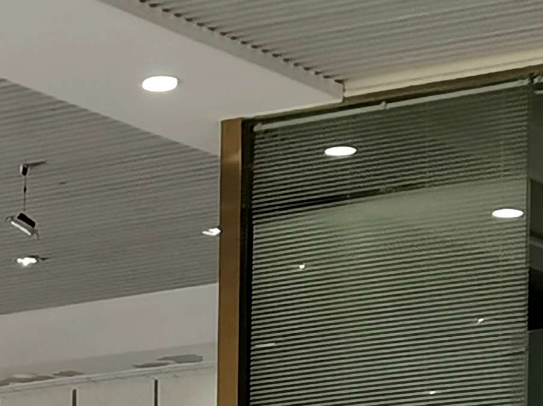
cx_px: -131
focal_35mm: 220
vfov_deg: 6.4
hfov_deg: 8.9
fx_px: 3450
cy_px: 963
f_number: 1.8
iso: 80
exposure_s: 1/90
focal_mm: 5.58
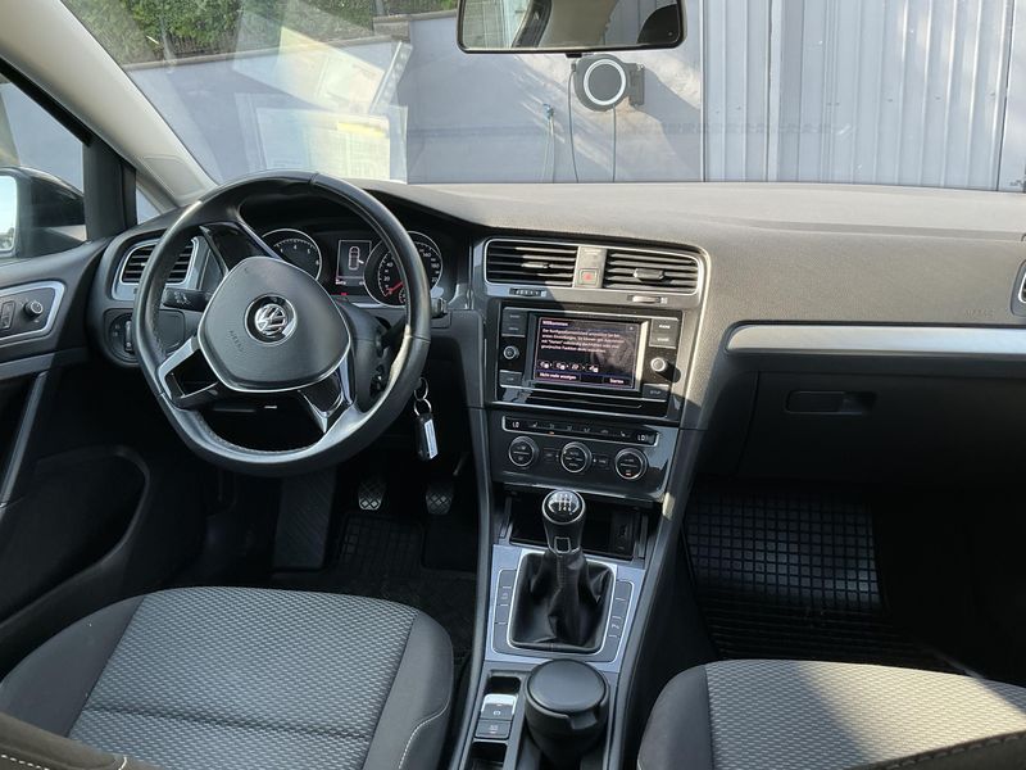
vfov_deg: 49.7
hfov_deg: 63.4
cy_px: 385
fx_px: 830
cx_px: 513
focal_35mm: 28
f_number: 1.8
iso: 32
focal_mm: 3
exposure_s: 1/122
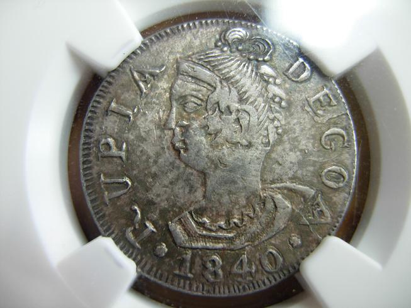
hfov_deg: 51.3
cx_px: 206
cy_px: 154
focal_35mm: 36
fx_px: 428
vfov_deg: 39.7
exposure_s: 1/14.6
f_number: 2.7
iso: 50
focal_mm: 7.5
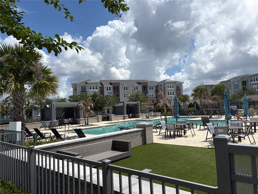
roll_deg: +2.2
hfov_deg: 67.3
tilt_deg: +3.6
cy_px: 97
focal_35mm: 26
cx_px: 129
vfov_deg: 53.1
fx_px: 194
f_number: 1.6
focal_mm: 5.96
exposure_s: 1/7813
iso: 50
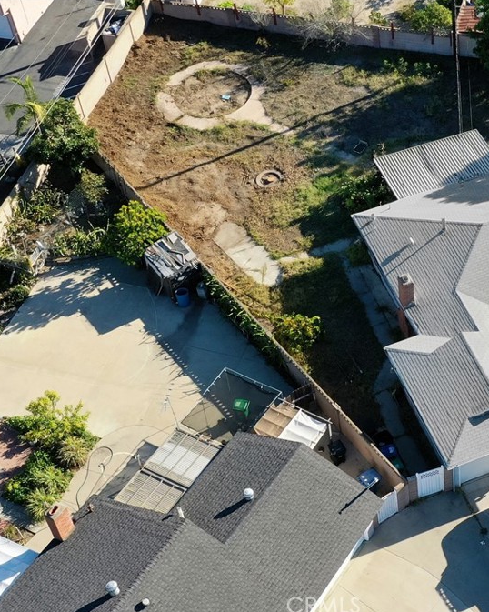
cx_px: 425
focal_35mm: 40
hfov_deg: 35.5
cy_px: 308
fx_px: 724
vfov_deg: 45.8
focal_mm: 10.26
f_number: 5
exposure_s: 1/320
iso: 100
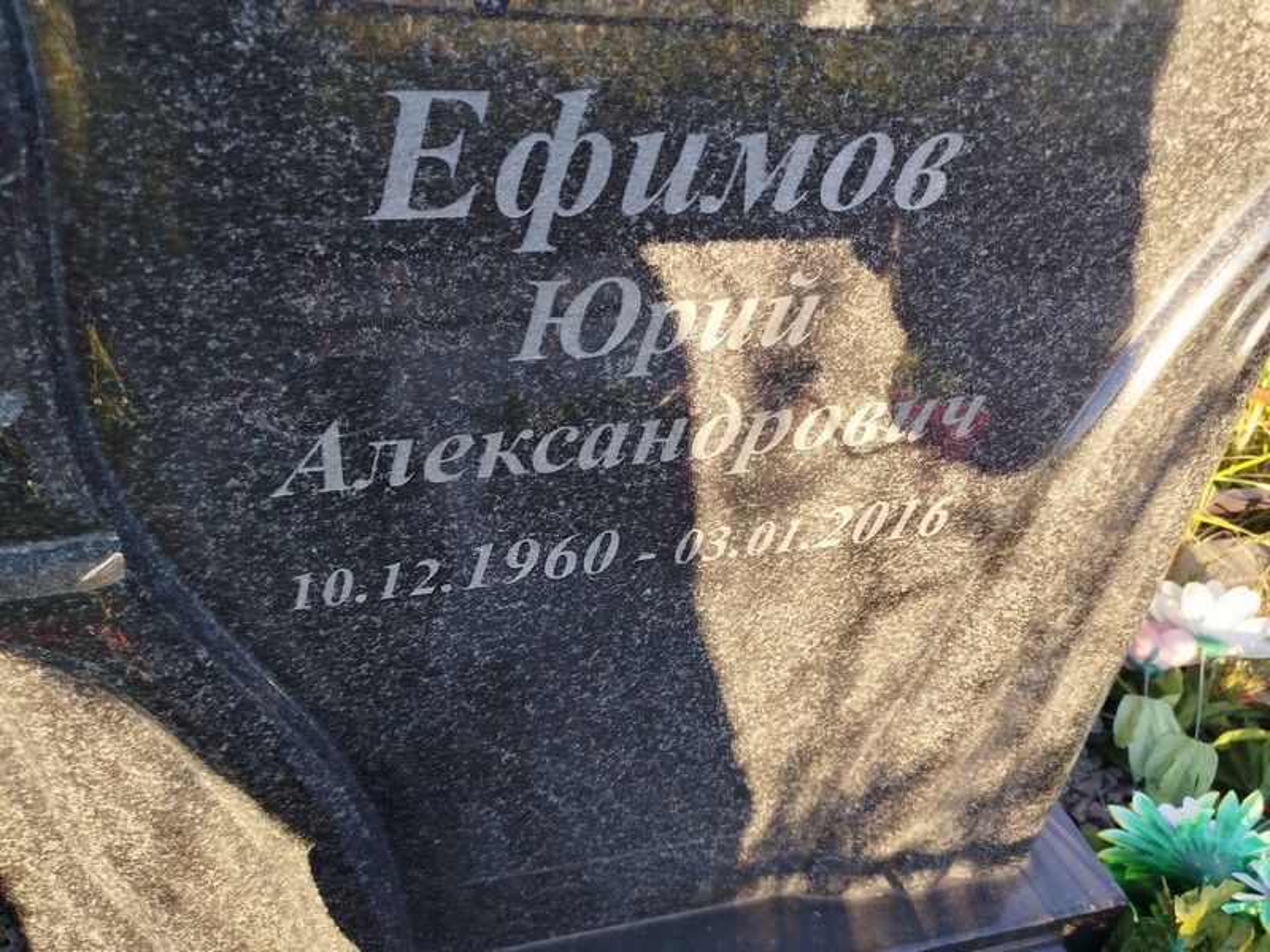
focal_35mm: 24
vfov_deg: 56.8
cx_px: 635
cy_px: 476
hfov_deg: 71.6
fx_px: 881
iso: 50
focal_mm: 5.31
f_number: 1.7
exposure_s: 1/109
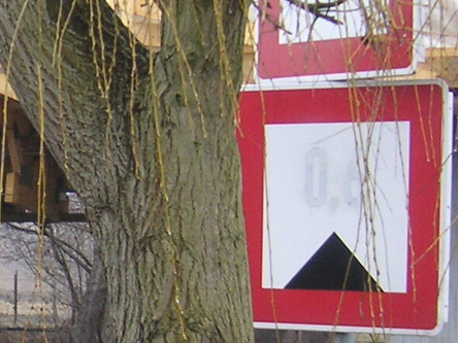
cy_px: 293
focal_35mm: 160
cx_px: -209
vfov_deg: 9.2
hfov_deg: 11.8
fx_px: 2117
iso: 50
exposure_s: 1/45
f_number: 2.8
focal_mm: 6.1
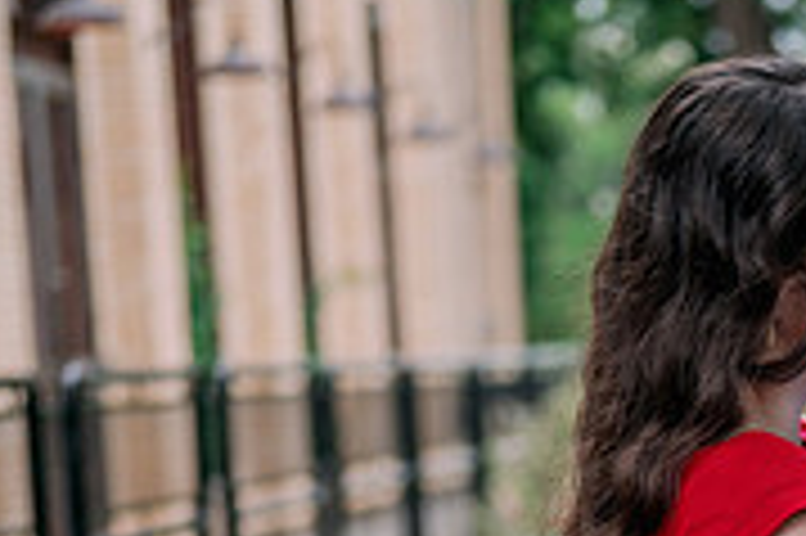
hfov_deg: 12.5
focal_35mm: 162
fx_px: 3624
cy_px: 838
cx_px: 811
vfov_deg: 8.3
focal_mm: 50
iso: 320
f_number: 2
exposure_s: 1/200
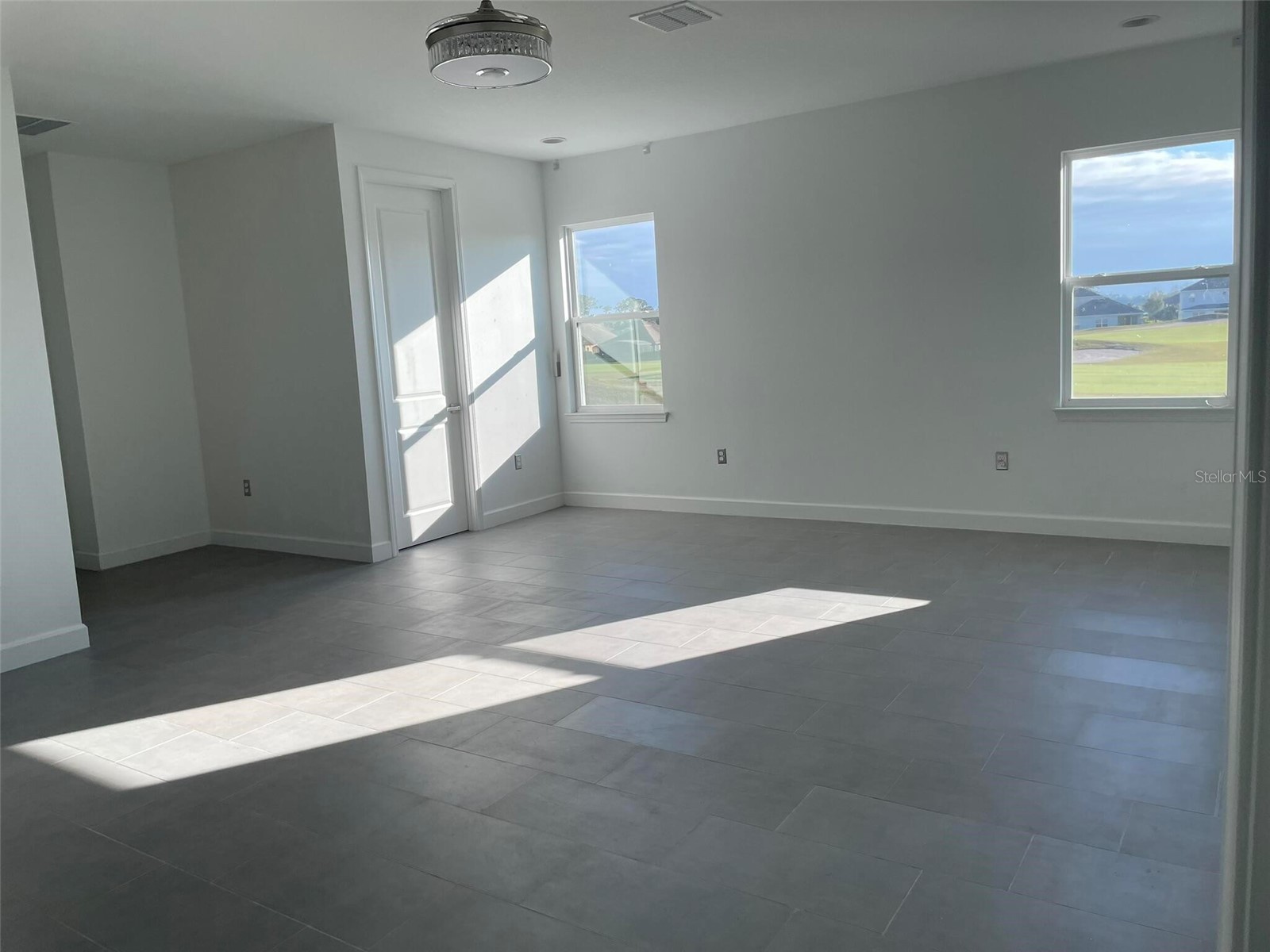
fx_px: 954
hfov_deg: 67.3
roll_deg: +3.7
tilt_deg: -8.5
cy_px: 476
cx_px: 635
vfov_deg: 53.1
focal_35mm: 26
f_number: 1.6
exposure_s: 1/812
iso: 50
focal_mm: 4.2
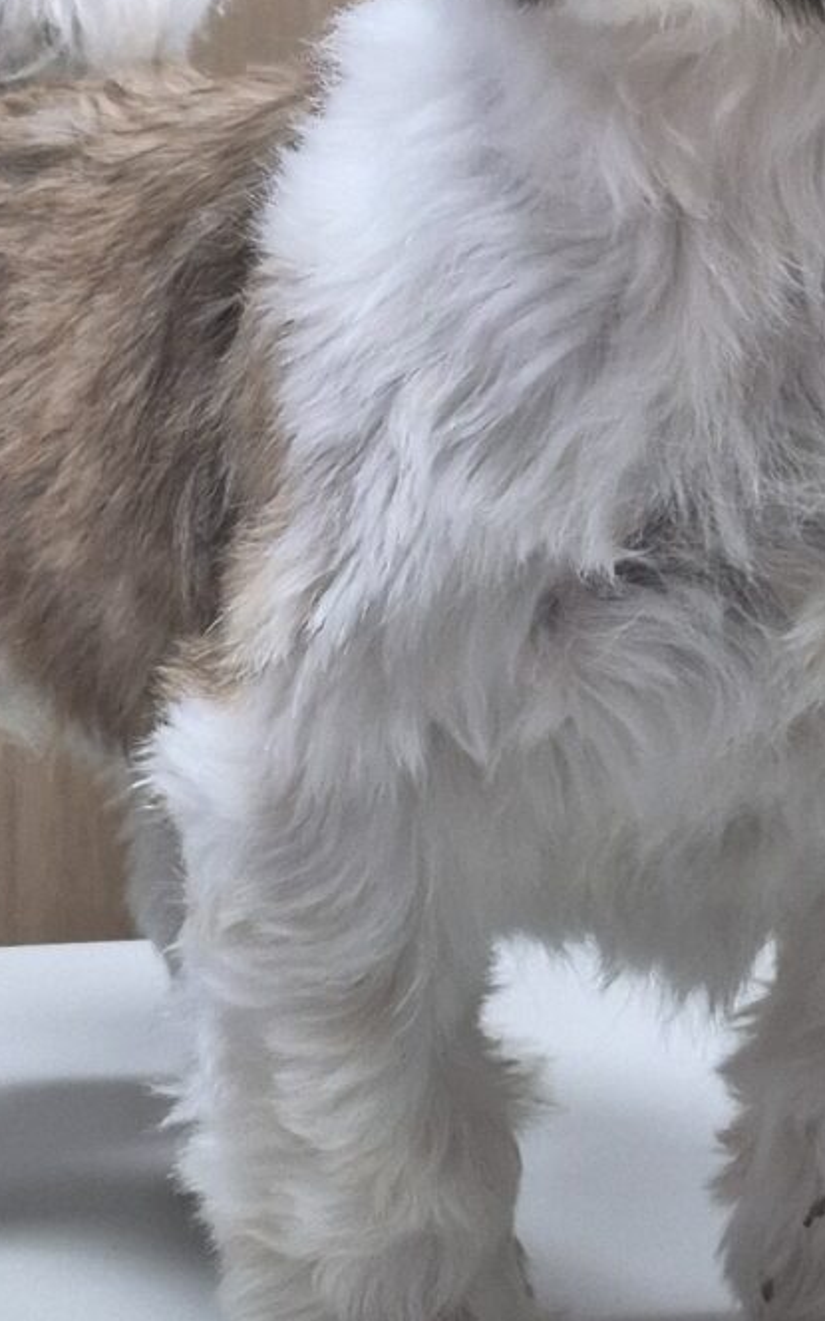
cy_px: -46
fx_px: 3382
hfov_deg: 13.9
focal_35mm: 94
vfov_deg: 21.2
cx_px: 517
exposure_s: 1/120
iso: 320
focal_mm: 5.4
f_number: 1.8
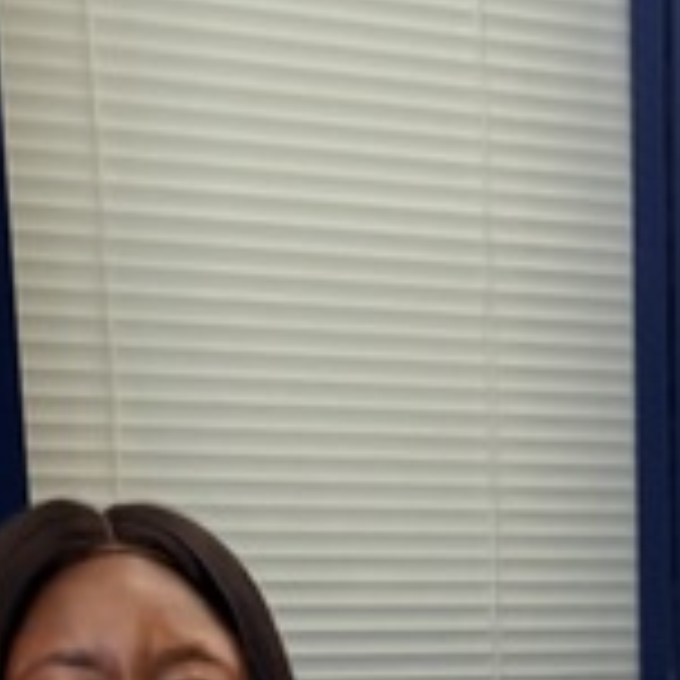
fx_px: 3200
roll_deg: -0.4
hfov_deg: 12.0
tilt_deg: -19.2
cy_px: 1761
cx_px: 734
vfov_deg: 10.2
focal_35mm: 144
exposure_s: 1/60
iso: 125
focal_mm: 6.76
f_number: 1.78
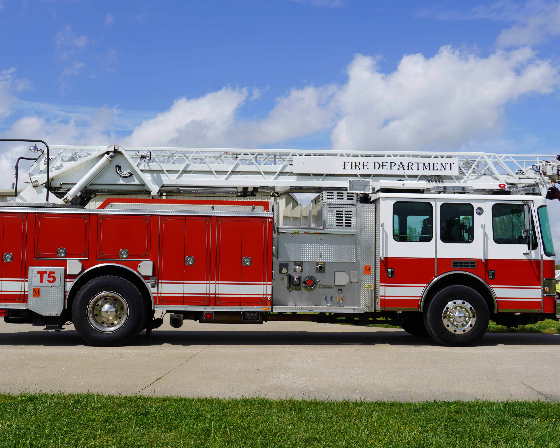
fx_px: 772
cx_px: 265
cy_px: 225
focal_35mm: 47
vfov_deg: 32.4
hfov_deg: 39.9
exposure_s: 1/250
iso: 100
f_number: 10
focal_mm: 27
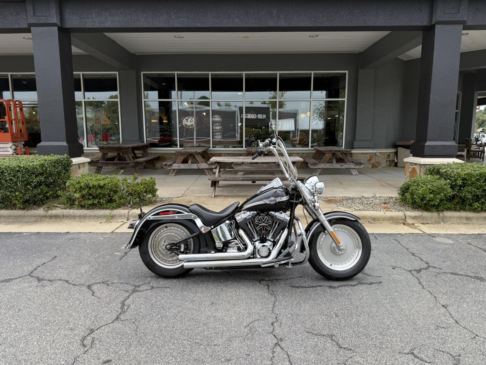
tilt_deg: -7.8
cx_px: 243
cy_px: 182
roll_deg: -0.4
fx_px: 337
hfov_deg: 71.6
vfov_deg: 56.8
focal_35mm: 24
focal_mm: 6.76
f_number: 1.78
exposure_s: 1/507
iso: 80
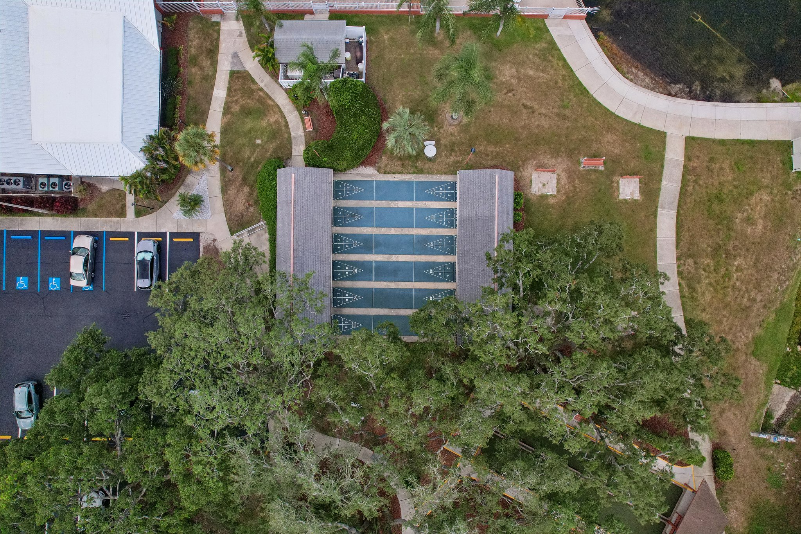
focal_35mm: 22
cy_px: 267
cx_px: 400
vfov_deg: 57.2
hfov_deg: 78.6
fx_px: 489
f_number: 2.8
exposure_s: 1/1600
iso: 400
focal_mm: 8.4
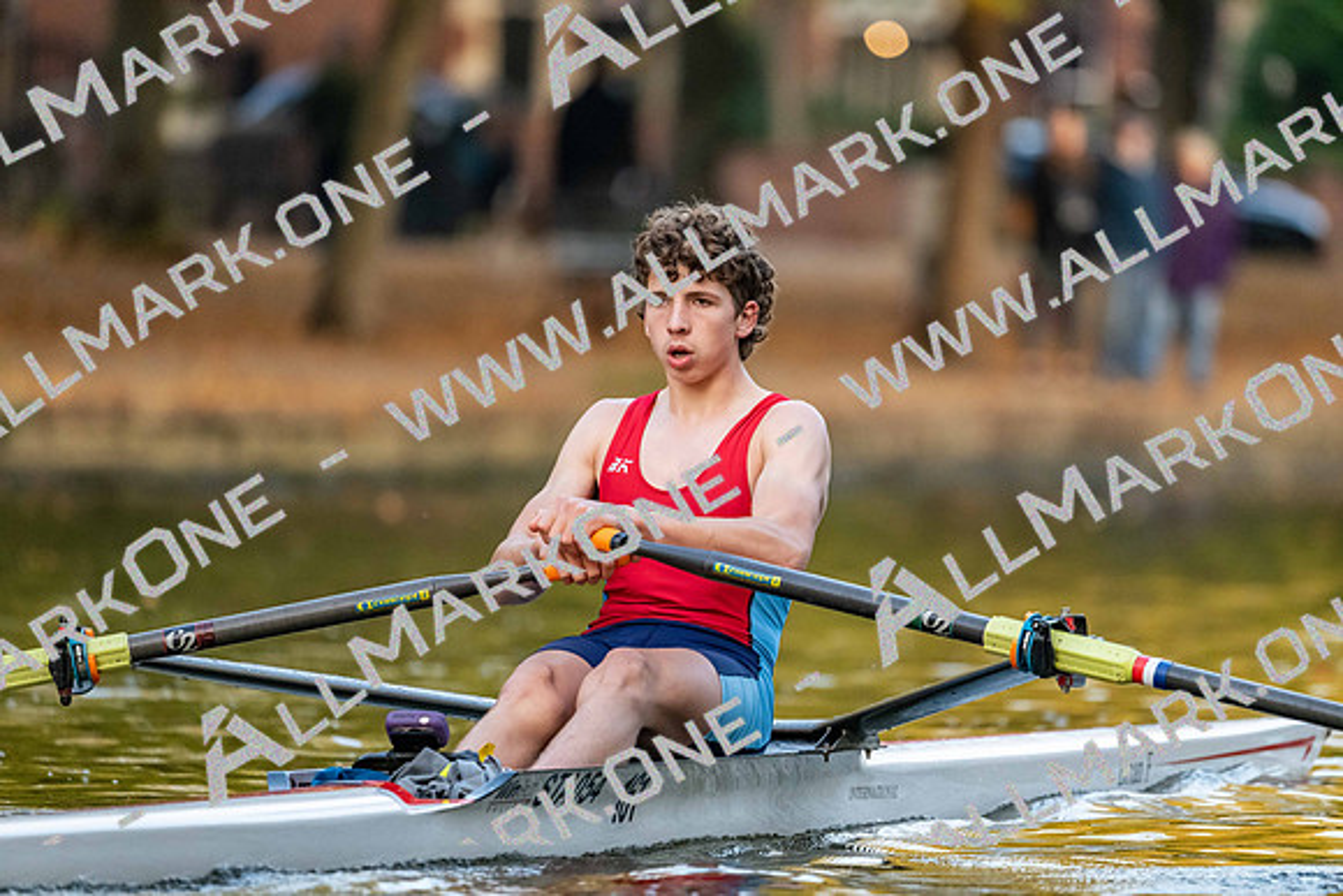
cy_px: 448
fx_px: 14925
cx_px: 672
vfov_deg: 3.4
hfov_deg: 5.2
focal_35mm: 400
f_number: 4.5
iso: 5000
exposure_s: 1/2500
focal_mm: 400
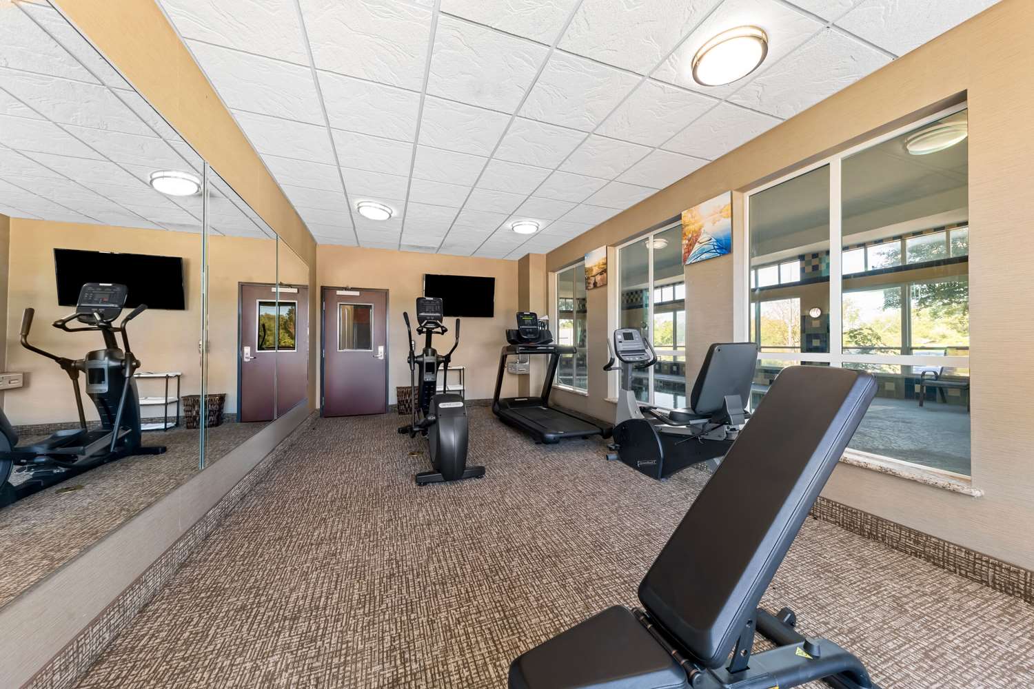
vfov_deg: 90.0
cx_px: 517
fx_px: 345
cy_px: 344
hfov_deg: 112.6
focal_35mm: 12
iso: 400
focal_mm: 12
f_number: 8
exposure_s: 1/2.5
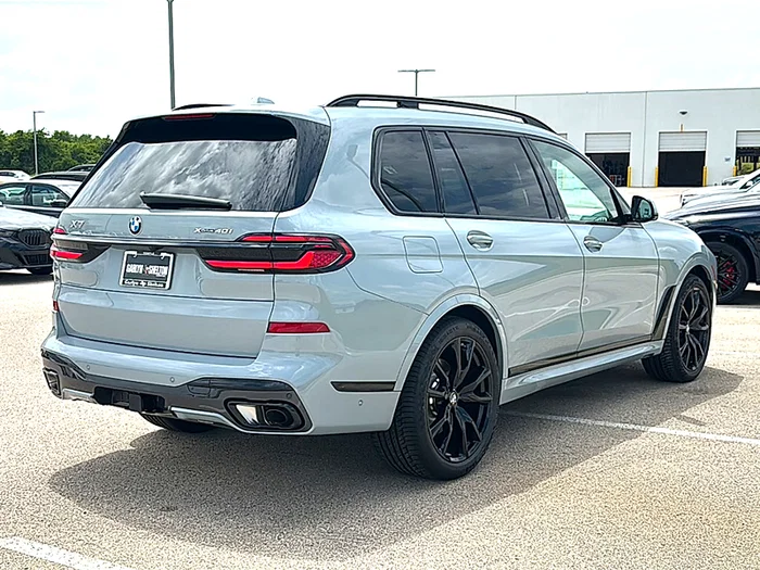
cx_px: 380
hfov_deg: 47.9
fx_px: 856
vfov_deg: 36.8
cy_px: 285
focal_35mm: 39
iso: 80
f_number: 1.78
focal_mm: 6.86
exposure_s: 1/4808
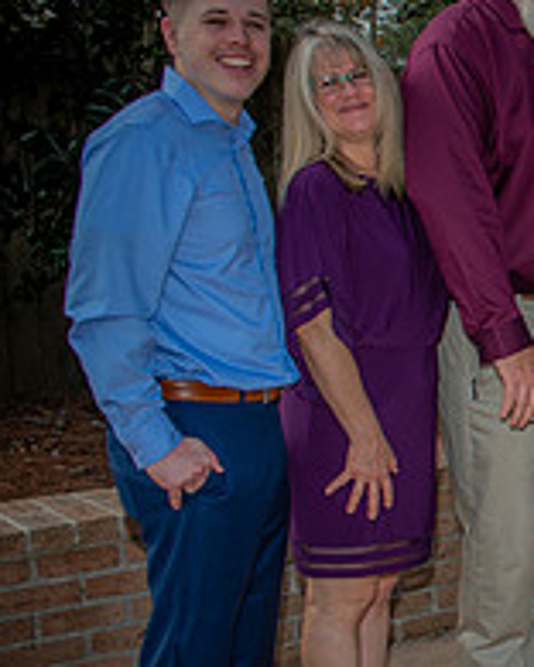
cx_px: 893
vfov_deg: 24.4
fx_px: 1541
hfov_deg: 17.0
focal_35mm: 78
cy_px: 407
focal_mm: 28
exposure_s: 1/160
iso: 50
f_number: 5.6
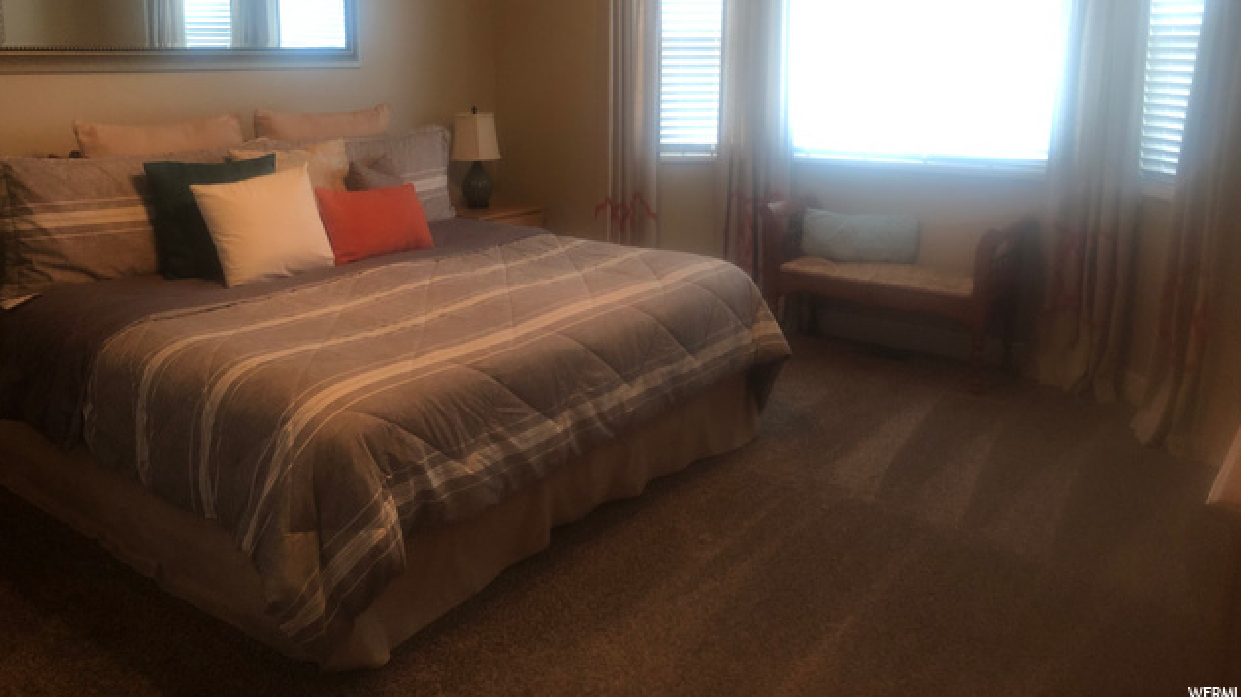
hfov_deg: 62.6
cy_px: 228
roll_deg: -0.2
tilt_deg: -10.5
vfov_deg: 37.3
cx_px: 620
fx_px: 1020
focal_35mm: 31
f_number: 1.8
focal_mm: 3.99
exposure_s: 1/15
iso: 64
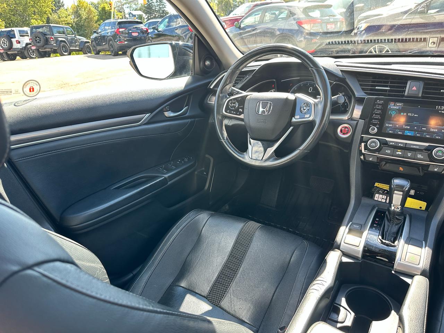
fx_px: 308
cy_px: 166
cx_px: 222
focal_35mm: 24
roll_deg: +2.7
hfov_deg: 71.6
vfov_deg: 56.8
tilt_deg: -25.8
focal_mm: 6.86
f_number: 1.78
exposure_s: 1/180
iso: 80
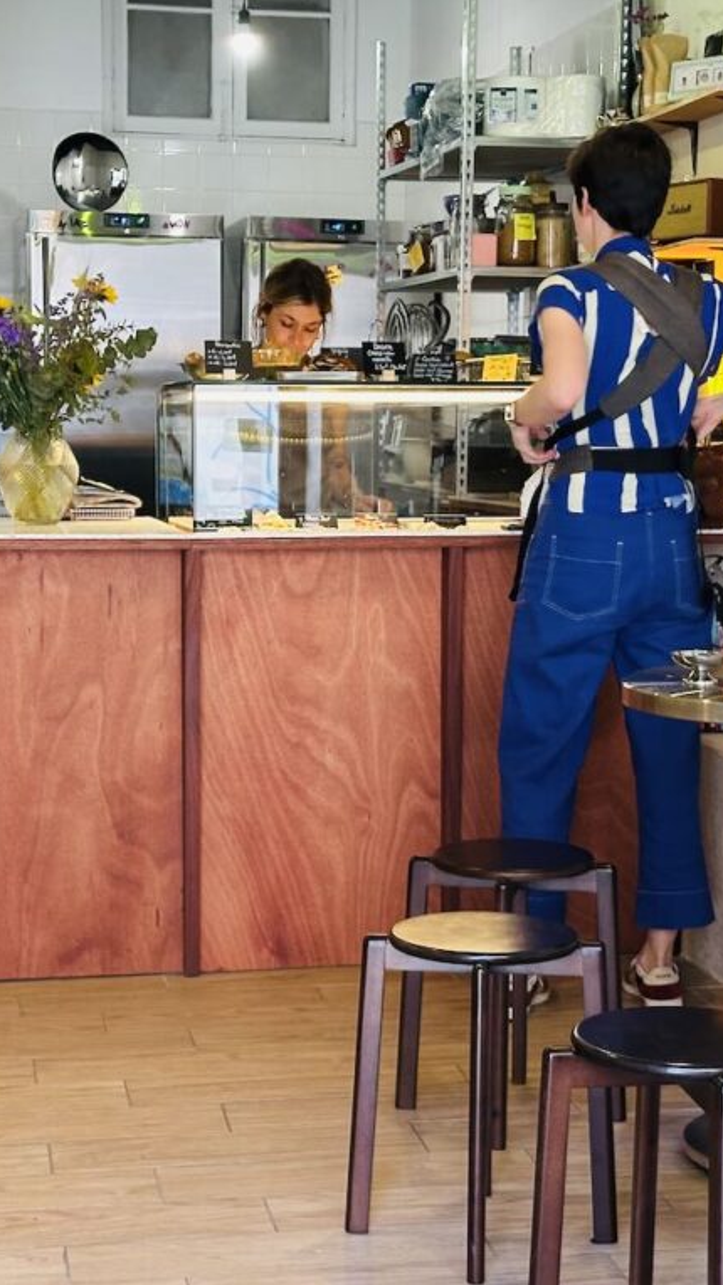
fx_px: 2387
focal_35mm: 70
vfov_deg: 30.2
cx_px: 368
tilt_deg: -6.3
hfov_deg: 17.2
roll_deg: -0.5
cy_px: 642
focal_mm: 6.86
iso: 200
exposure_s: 1/60
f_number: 1.78
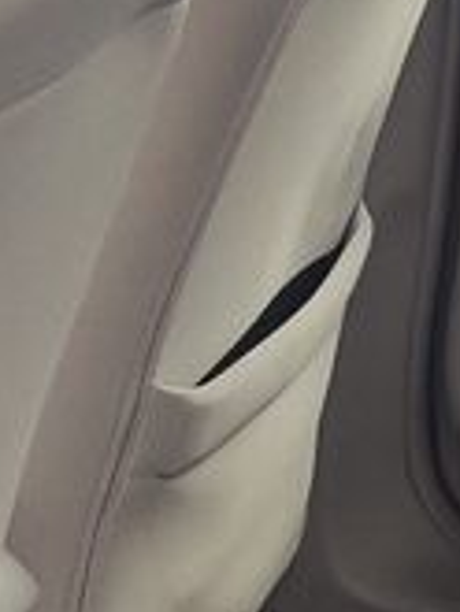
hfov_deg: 8.0
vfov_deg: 11.8
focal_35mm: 167
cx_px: 1202
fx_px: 2955
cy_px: 397
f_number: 1.69
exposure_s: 1/105
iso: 50
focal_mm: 7.01
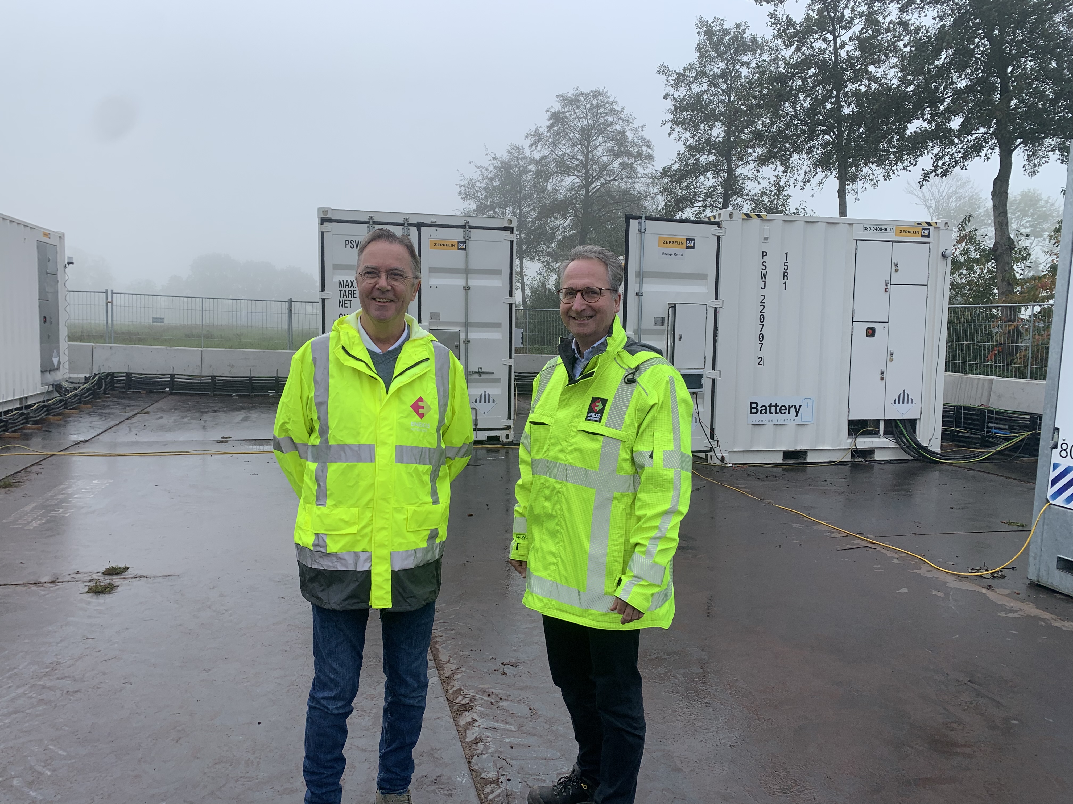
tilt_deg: -5.2
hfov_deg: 67.3
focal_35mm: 26
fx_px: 806
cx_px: 536
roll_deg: -1.1
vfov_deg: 53.1
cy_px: 402
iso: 25
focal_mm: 4.25
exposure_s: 1/635
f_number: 1.8
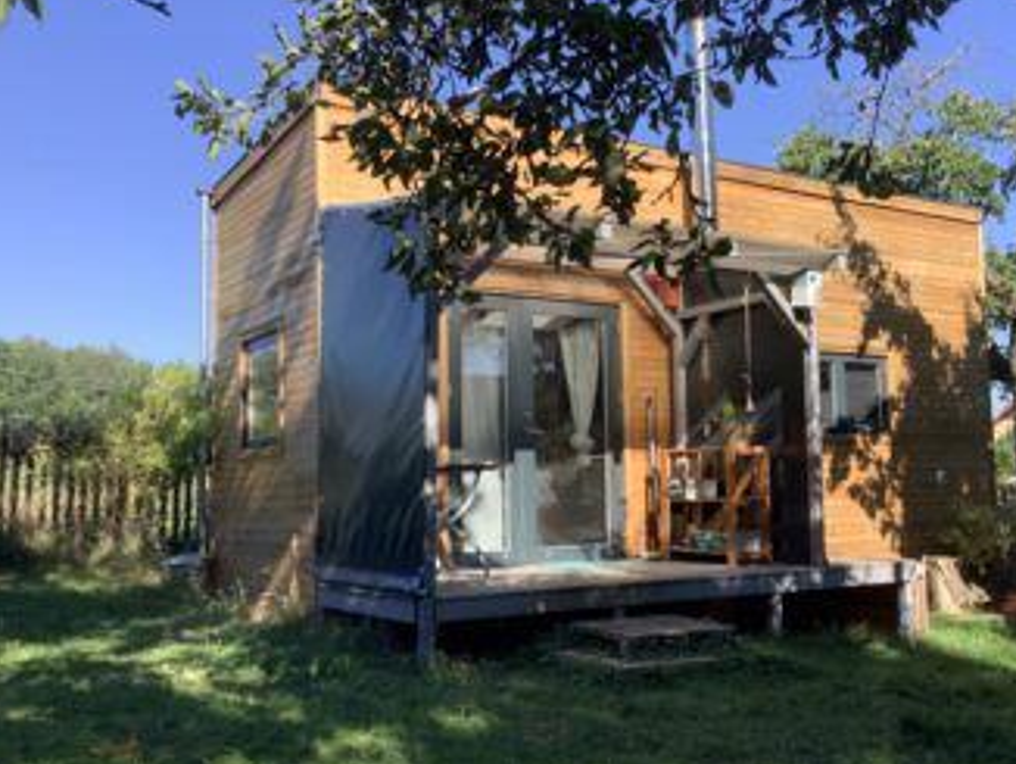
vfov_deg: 37.8
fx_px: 1116
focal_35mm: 38
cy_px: 377
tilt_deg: +4.4
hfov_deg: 48.7
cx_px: 598
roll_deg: +0.8
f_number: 2.4
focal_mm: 3.3
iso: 25
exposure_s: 1/473
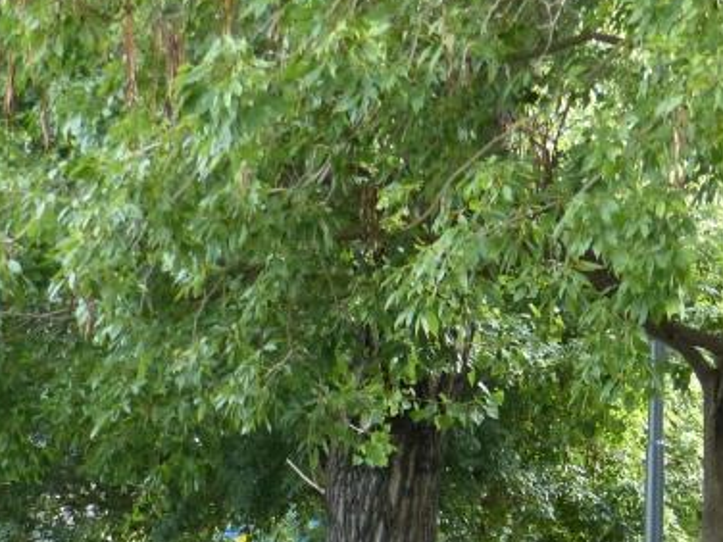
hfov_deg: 10.5
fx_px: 3927
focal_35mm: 188
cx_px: 502
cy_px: 680
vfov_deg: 7.8
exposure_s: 1/500
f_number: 2.8
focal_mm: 12.5
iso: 400
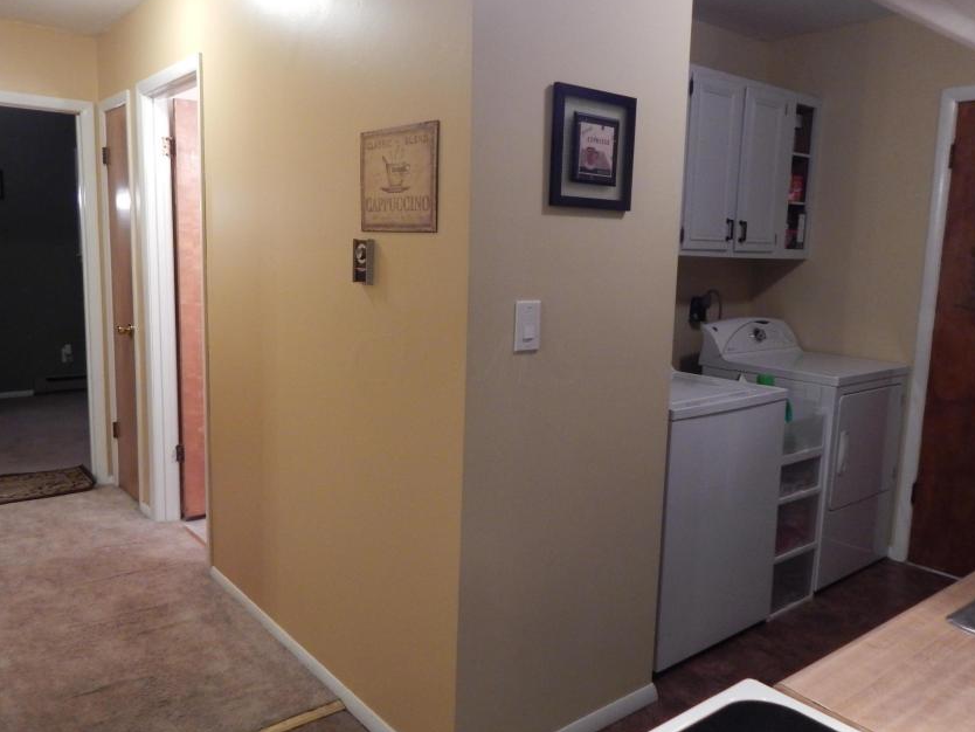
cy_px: 360
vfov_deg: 51.4
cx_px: 466
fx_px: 761
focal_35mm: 27
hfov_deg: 65.3
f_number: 3
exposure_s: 1/30
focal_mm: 4
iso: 360
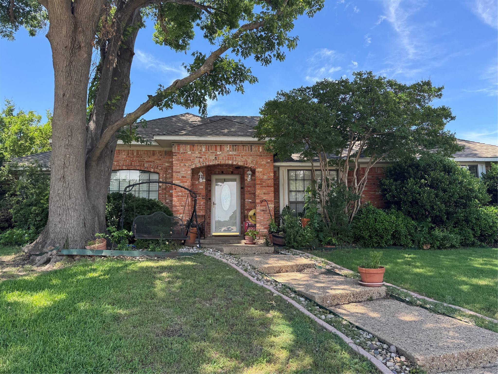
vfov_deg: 56.8
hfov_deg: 71.6
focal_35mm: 24
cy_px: 187
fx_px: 345
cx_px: 249
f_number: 1.78
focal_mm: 6.76
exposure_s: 1/747
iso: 80
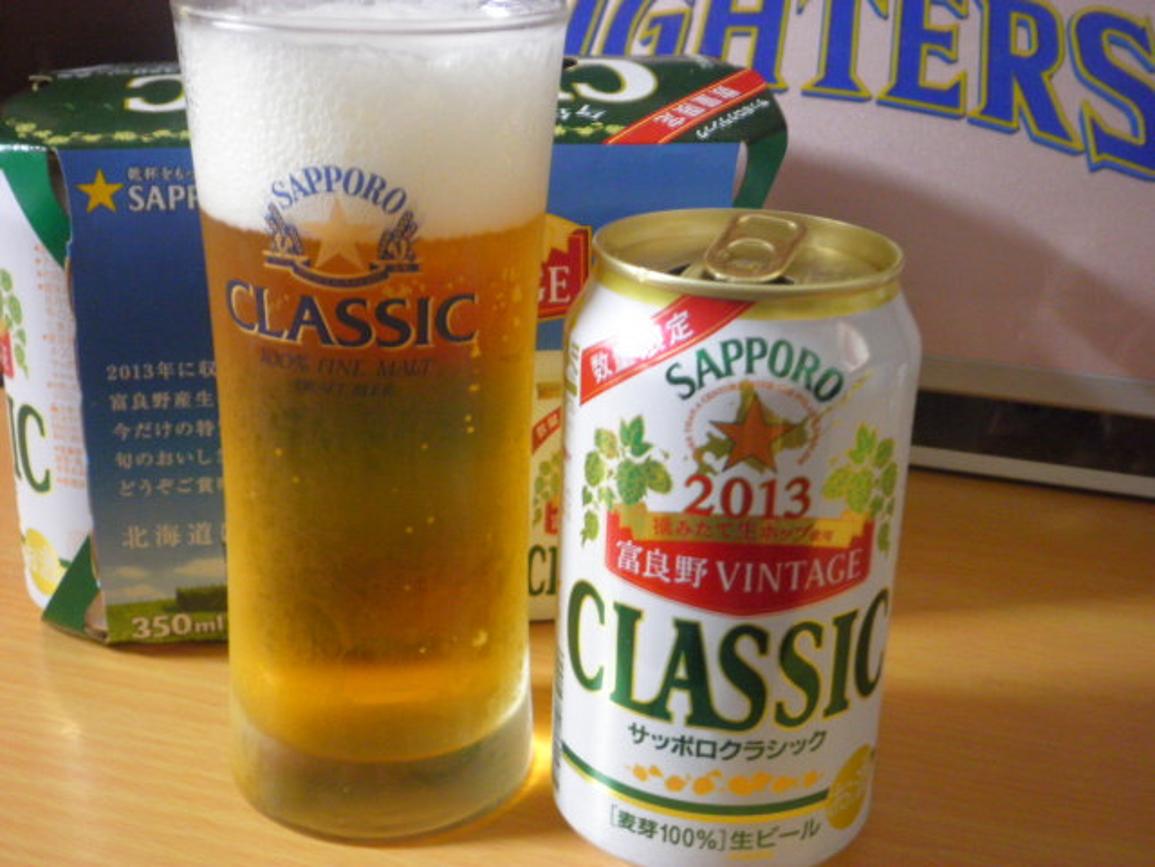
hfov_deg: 40.4
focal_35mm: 47
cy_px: 434
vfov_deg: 30.9
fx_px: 1568
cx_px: 578
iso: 320
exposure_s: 1/2
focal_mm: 8.3
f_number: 3.4
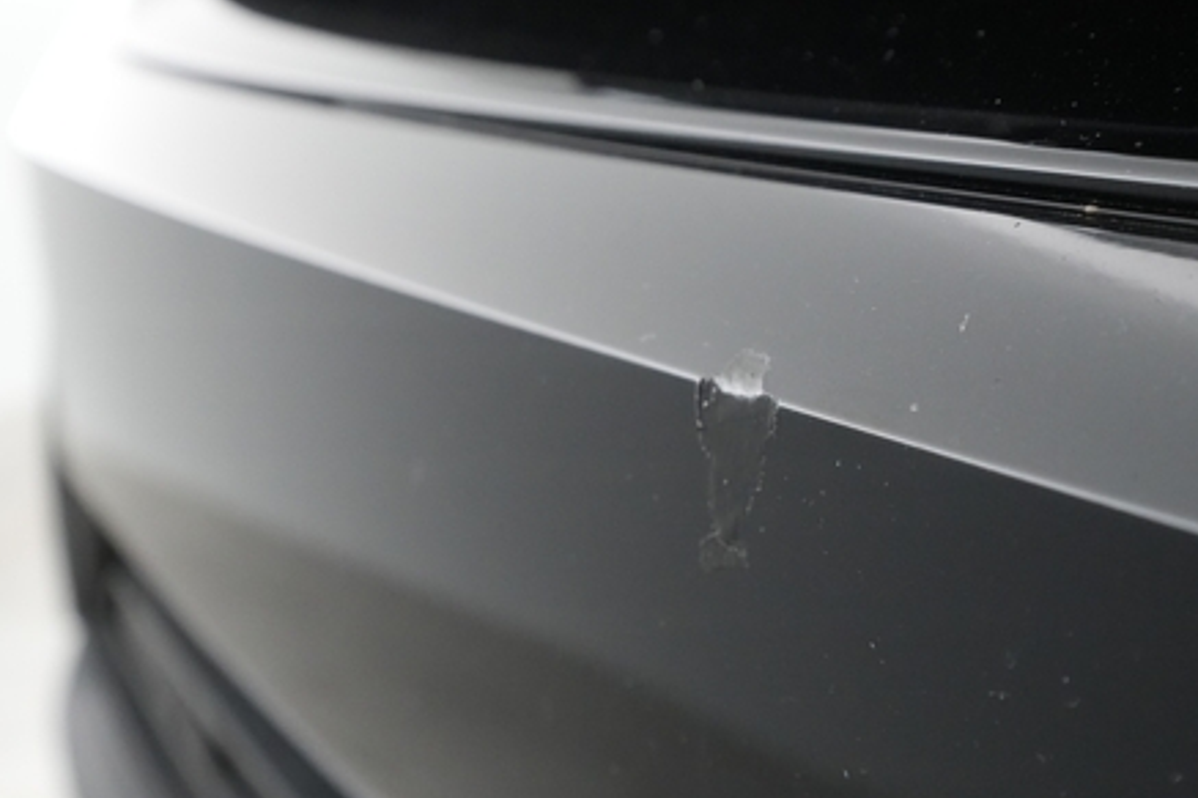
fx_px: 1364
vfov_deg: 32.6
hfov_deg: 47.3
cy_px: 403
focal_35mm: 41
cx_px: 504
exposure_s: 1/100
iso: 8000
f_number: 4.5
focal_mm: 28
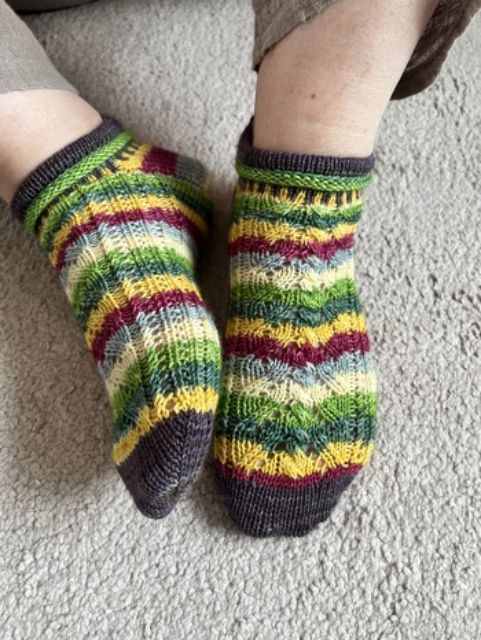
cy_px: 320
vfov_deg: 67.3
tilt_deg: -60.6
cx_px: 240
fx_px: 481
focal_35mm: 26
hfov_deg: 53.1
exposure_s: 1/121
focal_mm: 5.1
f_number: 1.6
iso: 100
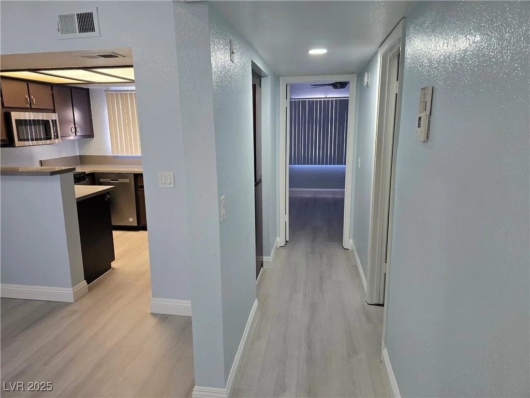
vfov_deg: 58.9
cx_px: 265
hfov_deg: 73.9
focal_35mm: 23
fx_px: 352
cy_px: 199
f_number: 1.7
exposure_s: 1/120
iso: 320
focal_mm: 6.3
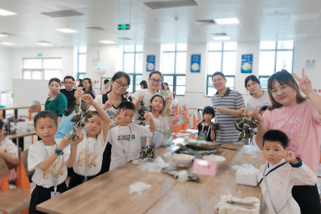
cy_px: 107
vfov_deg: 44.9
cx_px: 160
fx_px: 259
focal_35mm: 29
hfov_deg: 63.7
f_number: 2.8
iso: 1250
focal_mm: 19.6
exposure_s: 1/100
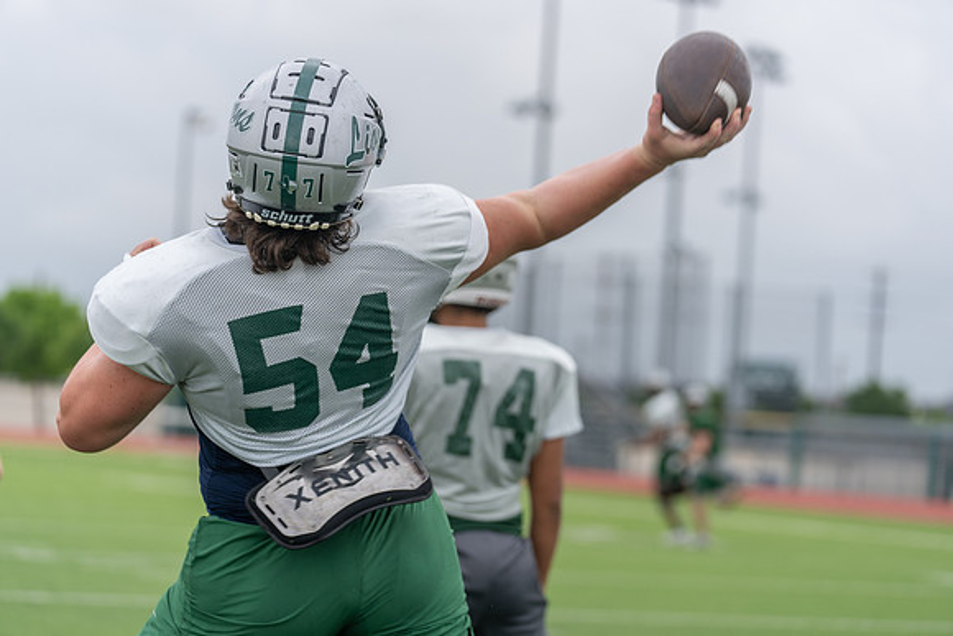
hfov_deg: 16.1
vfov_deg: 10.8
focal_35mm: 127
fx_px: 3363
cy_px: 318
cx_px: 476
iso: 250
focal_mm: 127
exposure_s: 1/1250
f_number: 3.5
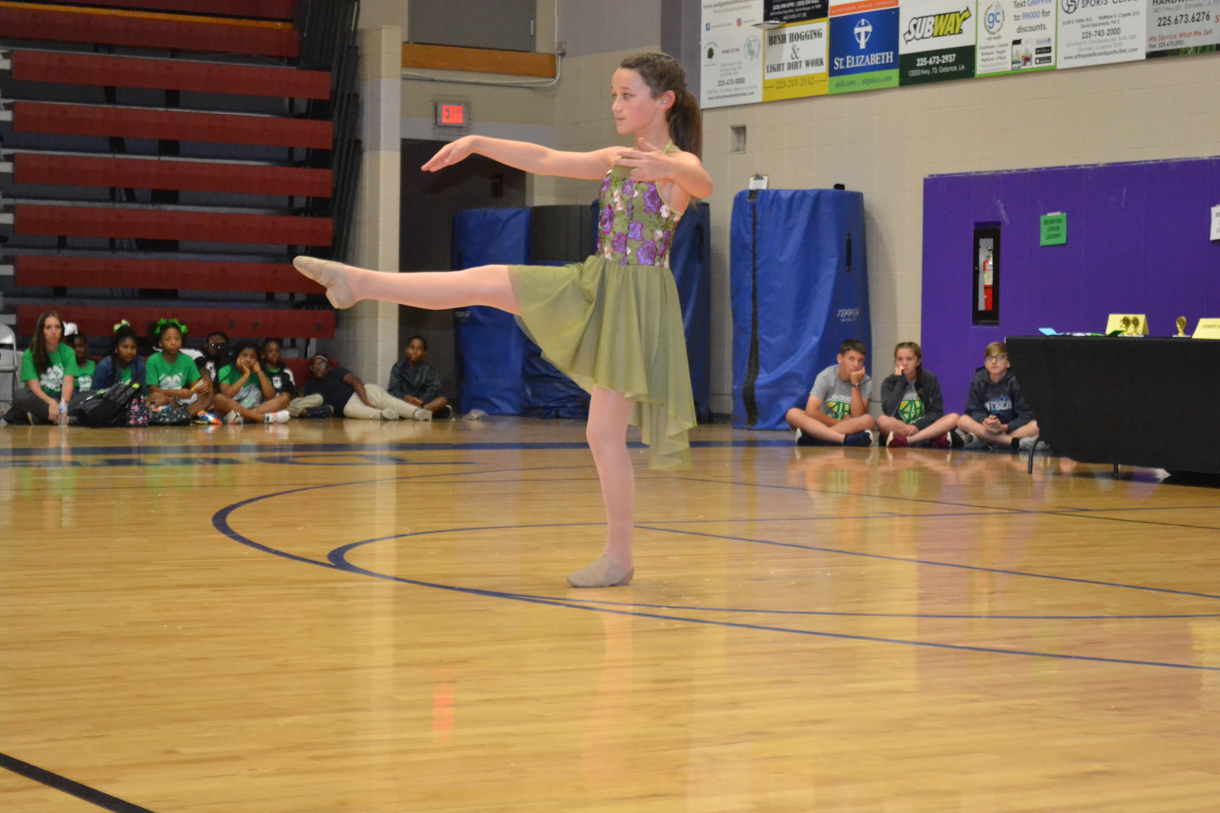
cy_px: 406
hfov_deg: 24.6
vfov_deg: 16.6
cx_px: 610
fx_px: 2796
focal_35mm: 82
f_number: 5.6
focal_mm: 55
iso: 3200
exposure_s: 1/60
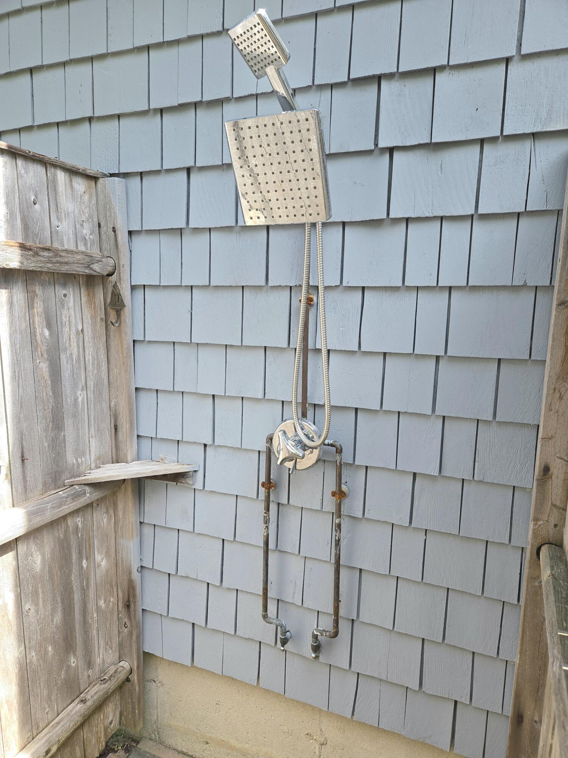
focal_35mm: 23
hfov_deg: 58.9
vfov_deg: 73.9
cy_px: 379
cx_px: 284
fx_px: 503
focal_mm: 5.4
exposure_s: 1/182
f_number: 1.8
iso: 32
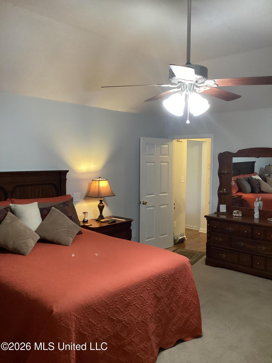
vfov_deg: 58.4
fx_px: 325
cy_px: 182
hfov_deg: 45.4
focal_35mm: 31
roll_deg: -1.2
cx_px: 136
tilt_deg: -3.6
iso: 320
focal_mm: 3.3
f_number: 2.4
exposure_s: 1/30
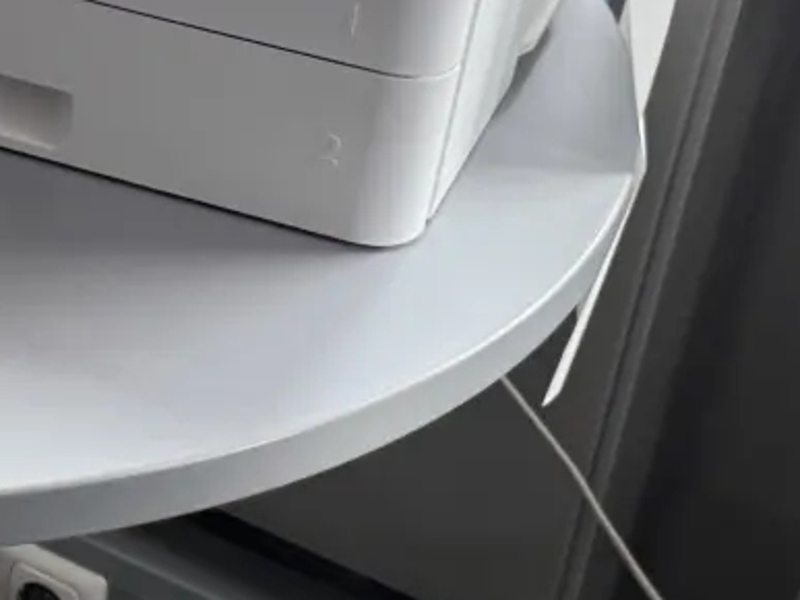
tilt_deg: -35.1
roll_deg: +0.9
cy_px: 296
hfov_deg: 15.6
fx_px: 2749
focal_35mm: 119
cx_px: -306
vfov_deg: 12.4
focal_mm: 6.76
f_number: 1.78
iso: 50
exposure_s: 1/132
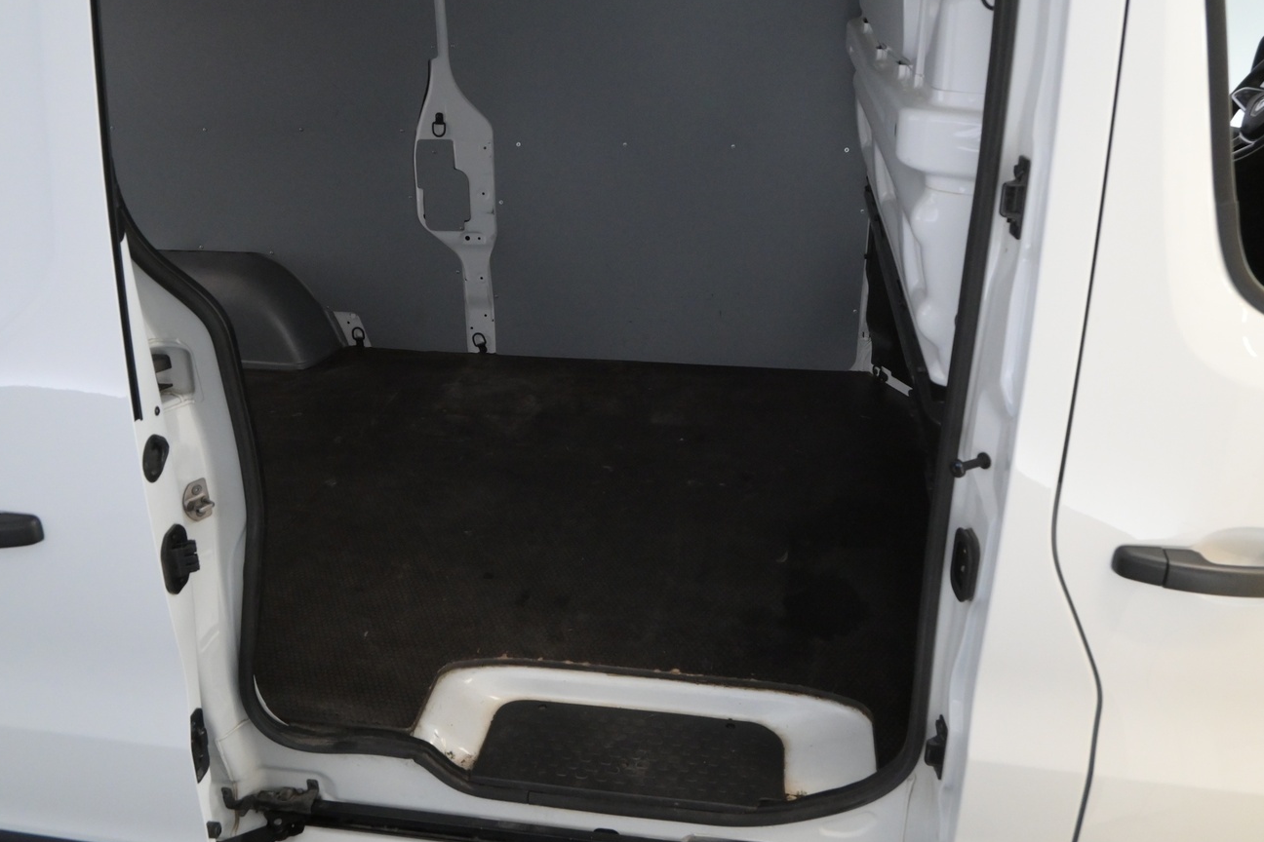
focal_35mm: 30
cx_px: 596
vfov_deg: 43.5
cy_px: 358
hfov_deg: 61.9
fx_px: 1053
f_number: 5
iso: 2500
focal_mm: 16
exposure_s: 1/100
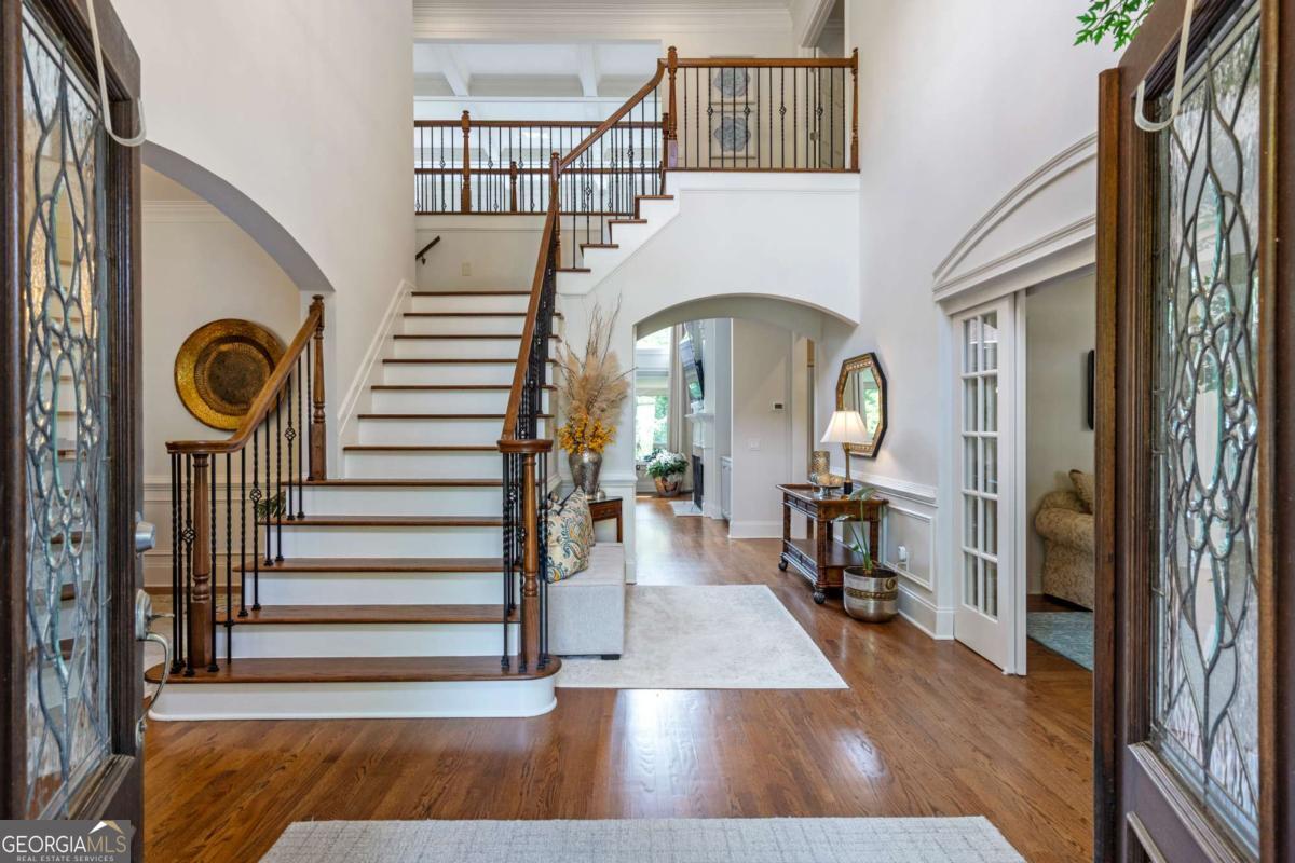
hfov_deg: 90.0
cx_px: 648
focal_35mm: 18
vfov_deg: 67.4
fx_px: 647
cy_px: 432
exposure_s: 1/15
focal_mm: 18
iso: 400
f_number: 9
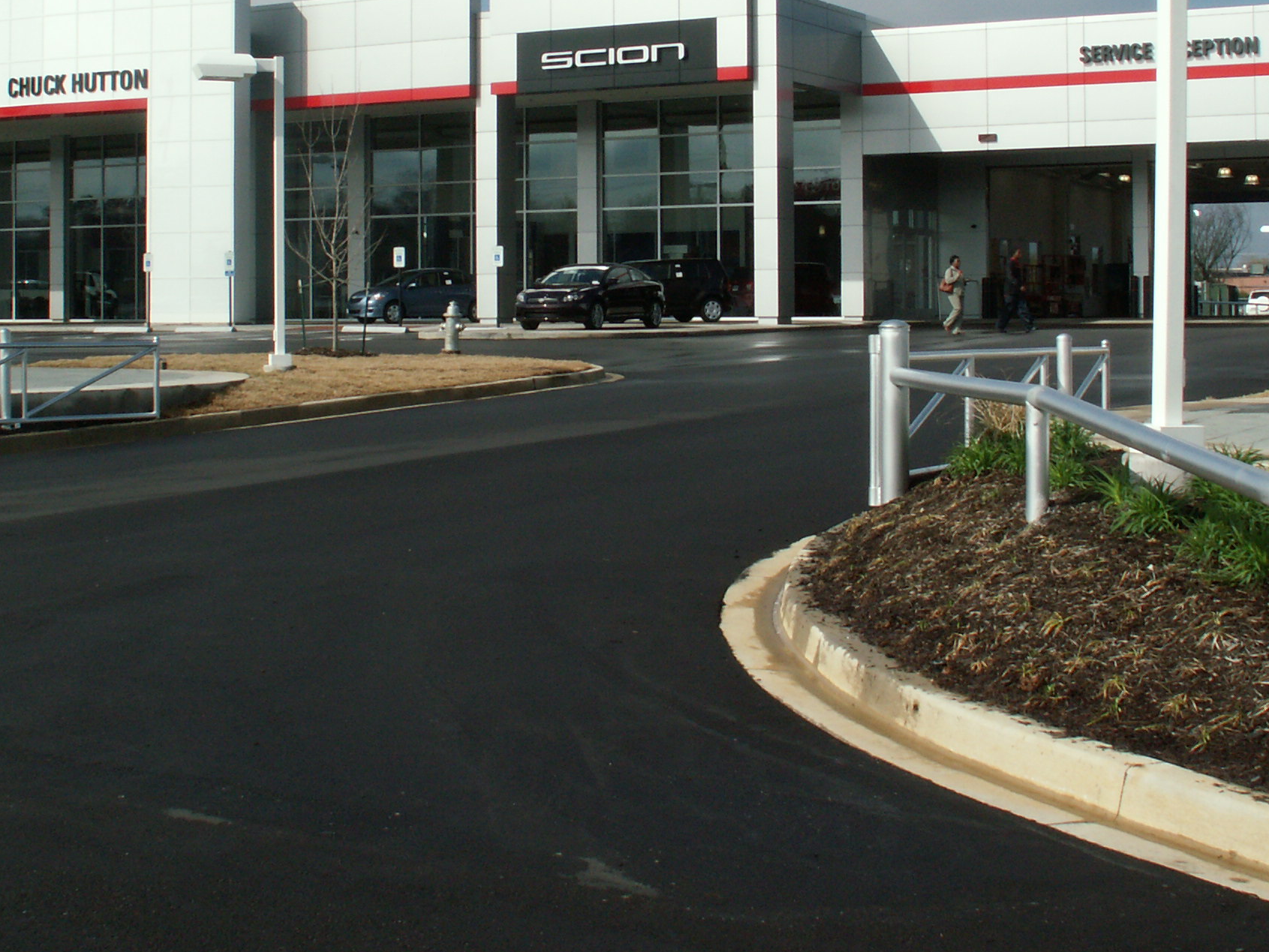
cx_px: 644
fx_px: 2053
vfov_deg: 25.8
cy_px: 249
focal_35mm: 56
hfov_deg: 34.3
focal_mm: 6.2
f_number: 8
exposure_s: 1/250
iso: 50
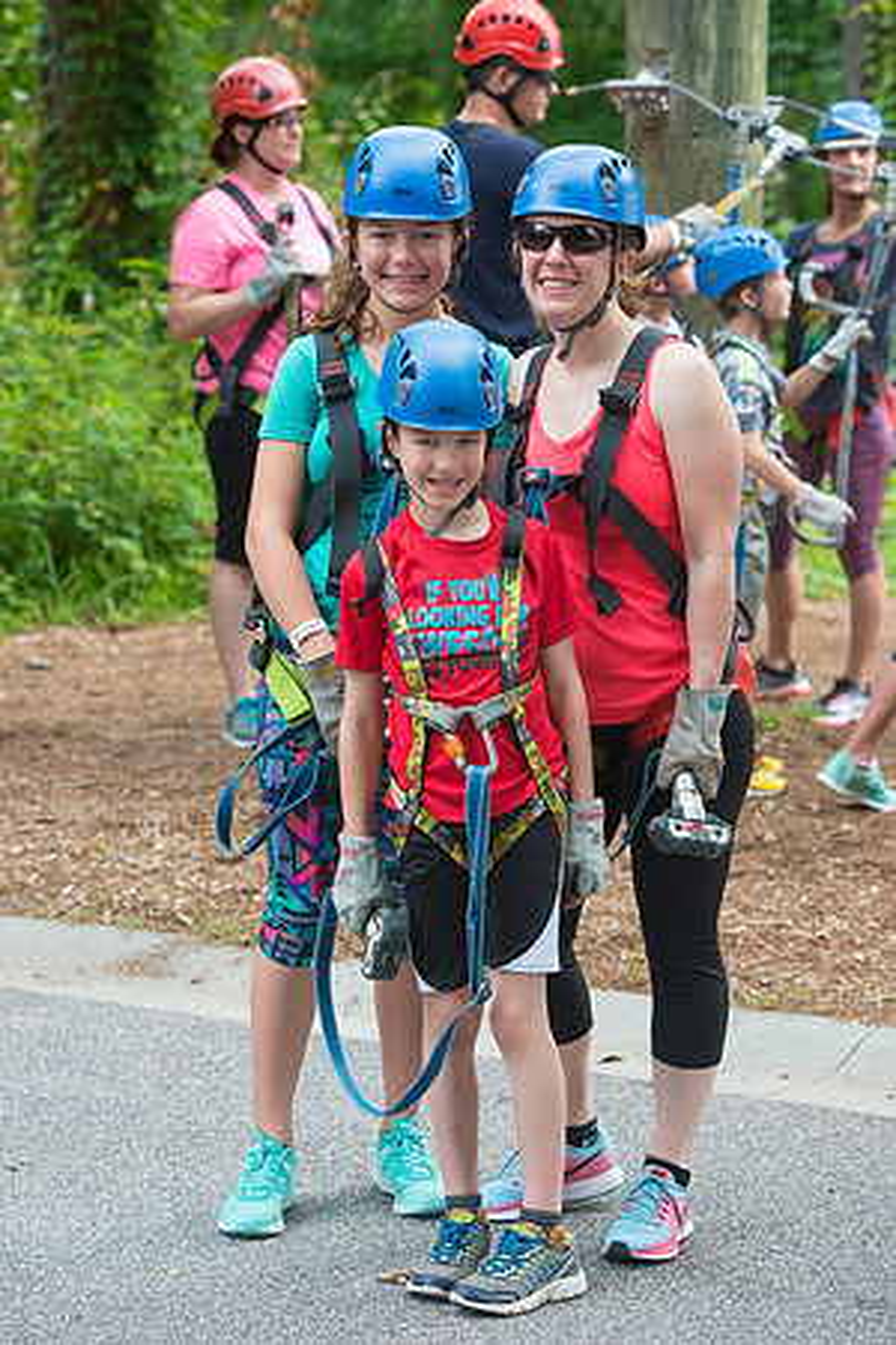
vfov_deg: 18.3
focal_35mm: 112
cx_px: 448
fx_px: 4181
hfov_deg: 12.2
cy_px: 672
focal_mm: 112
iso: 1250
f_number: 5
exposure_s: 1/800
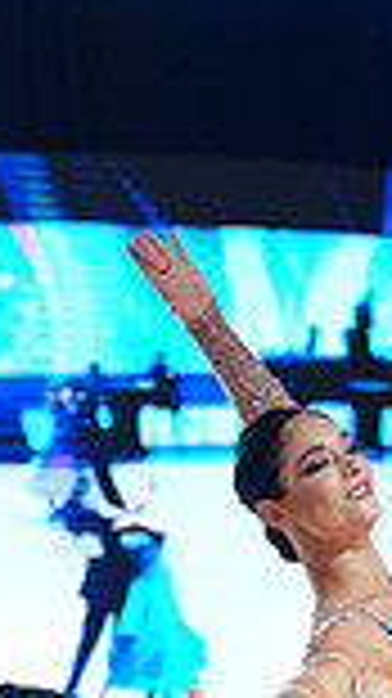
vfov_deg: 7.7
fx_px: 5071
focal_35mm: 274
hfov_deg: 4.4
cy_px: 1067
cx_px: 88
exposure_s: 1/500
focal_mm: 70
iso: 2000
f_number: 2.8
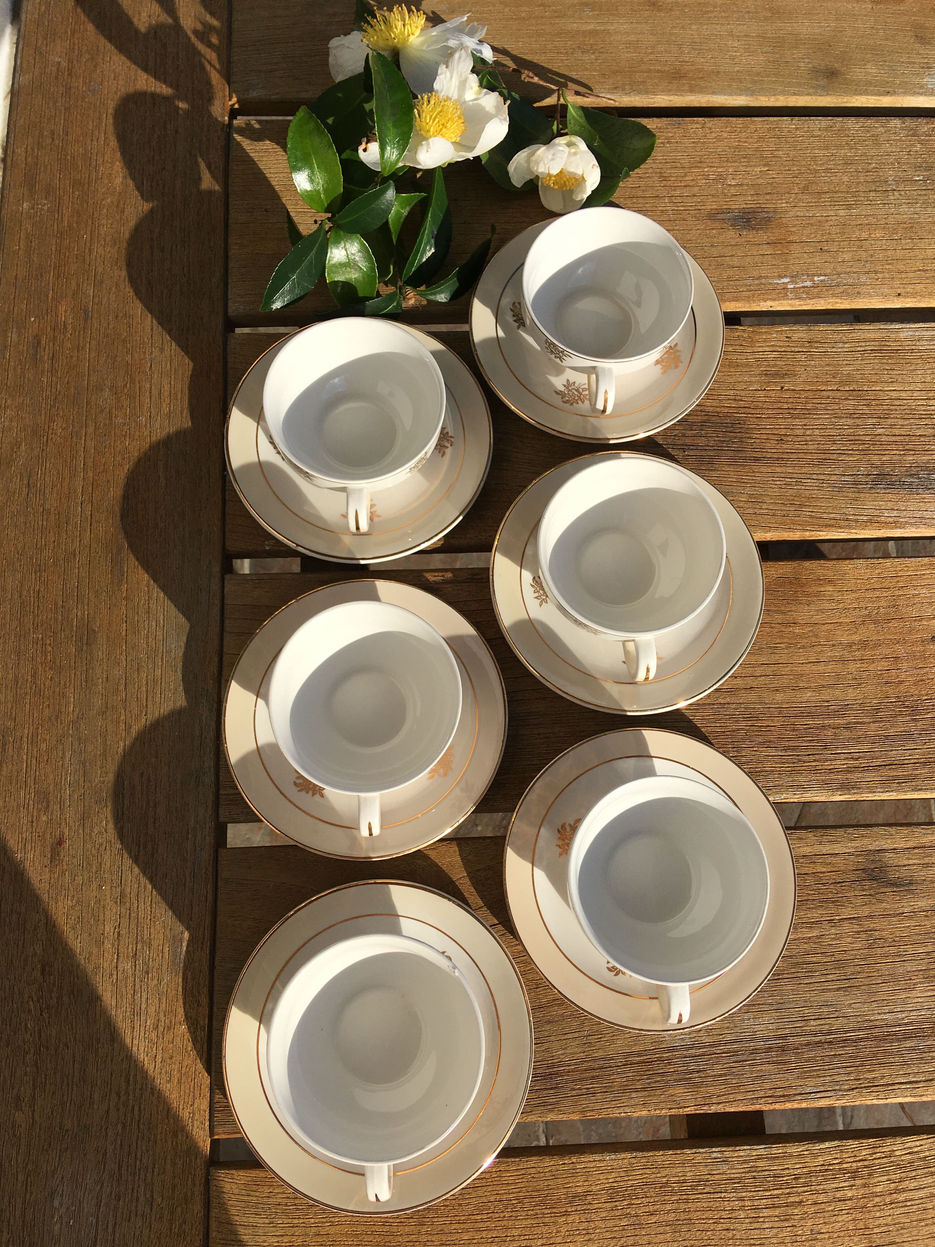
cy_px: 624
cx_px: 468
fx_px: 1044
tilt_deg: -74.8
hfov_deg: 48.2
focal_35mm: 29
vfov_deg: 61.7
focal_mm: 4.15
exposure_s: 1/2564
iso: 25
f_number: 2.2
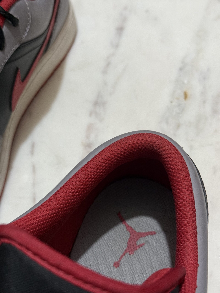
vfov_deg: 39.7
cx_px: 110
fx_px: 407
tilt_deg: -61.1
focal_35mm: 48
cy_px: 146
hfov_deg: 30.3
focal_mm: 6.76
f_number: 1.78
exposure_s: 1/50
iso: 250
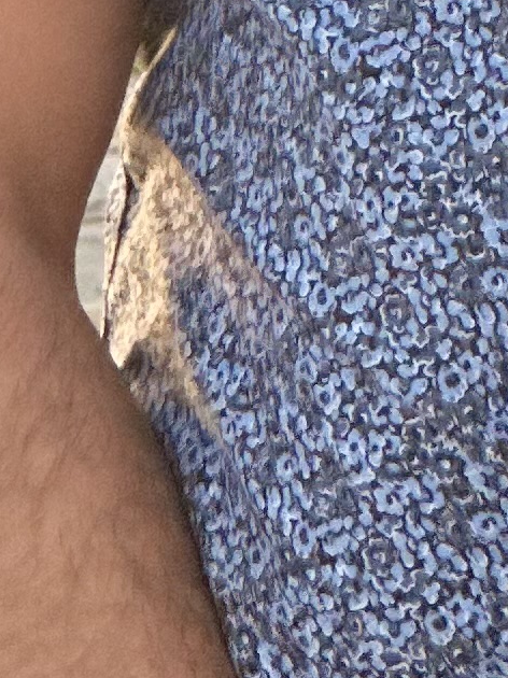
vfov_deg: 4.0
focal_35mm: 493
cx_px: 742
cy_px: -871
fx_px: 9653
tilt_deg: -2.6
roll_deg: +0.4
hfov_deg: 3.0
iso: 250
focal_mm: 9
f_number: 2.8
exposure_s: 1/89
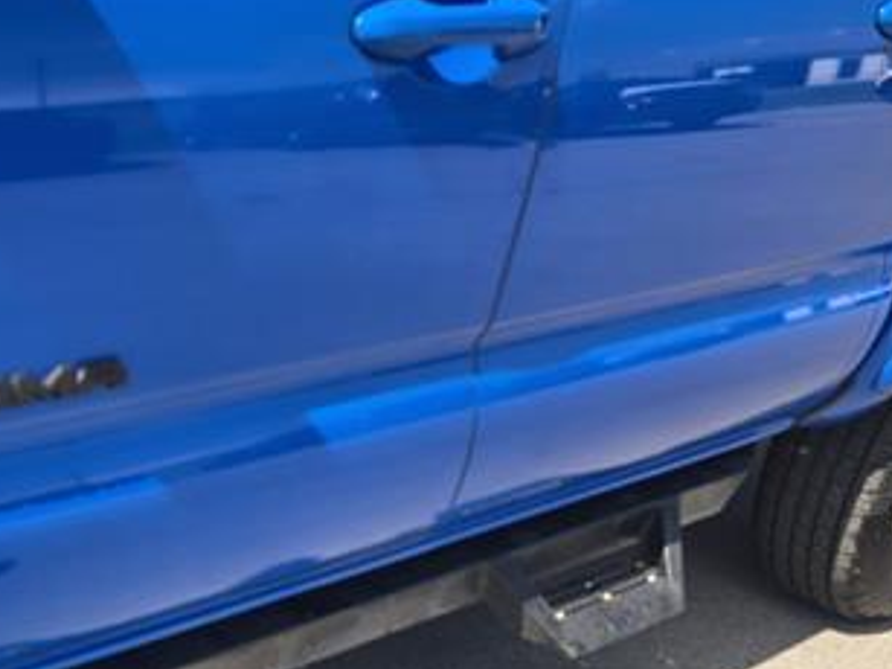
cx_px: 93
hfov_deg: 37.2
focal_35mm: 48
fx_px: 1236
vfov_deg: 28.7
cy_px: 640
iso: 12
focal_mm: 6.3
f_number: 1.7
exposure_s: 1/455
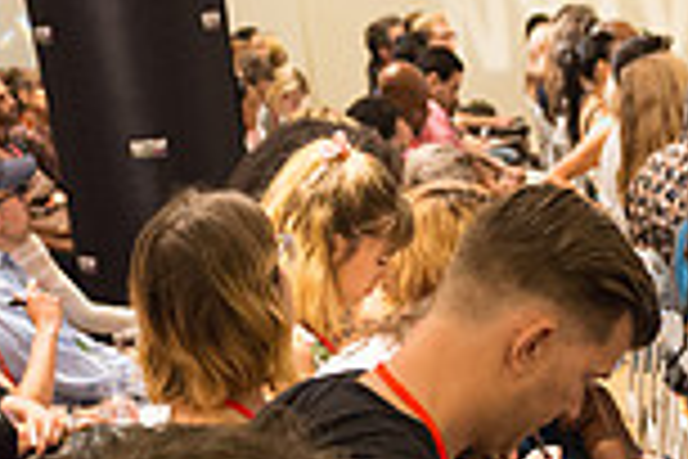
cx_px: 666
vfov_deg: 14.1
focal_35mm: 91
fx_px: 1739
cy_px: 677
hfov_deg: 21.7
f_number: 2.8
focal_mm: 24
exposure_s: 1/200
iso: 4000
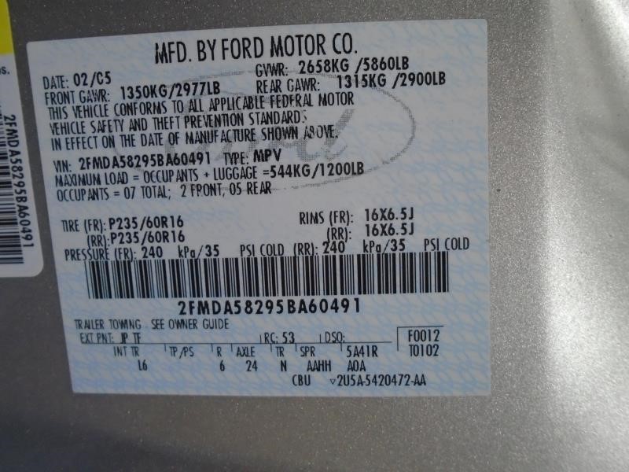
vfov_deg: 53.1
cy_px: 236
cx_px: 314
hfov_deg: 67.3
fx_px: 472
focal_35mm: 26
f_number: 3.2
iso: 400
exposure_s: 1/25
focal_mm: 4.6
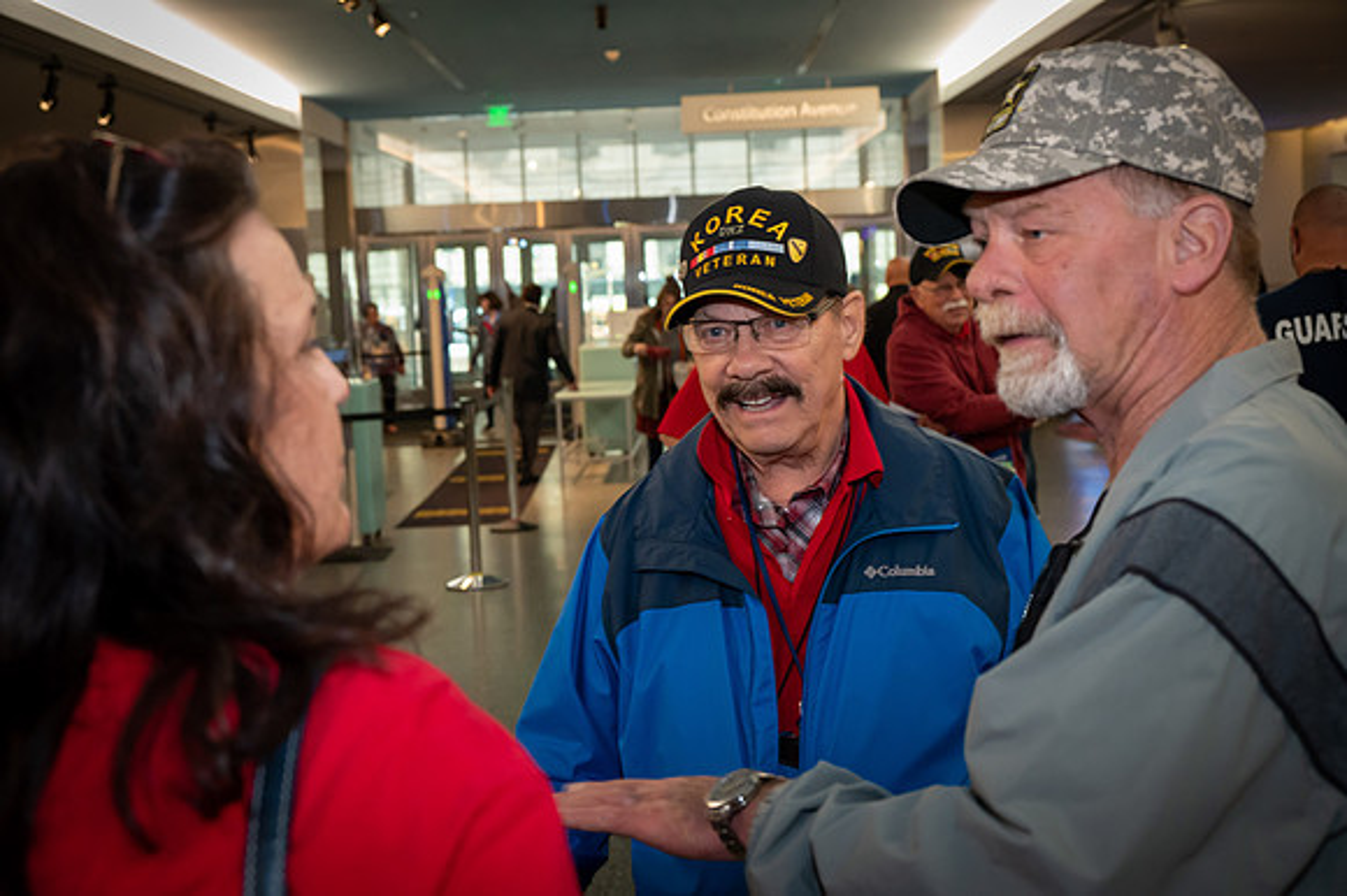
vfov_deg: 29.8
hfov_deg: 43.6
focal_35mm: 45
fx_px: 1683
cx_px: 674
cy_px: 448
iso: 4000
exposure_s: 1/50
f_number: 5.6
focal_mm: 45
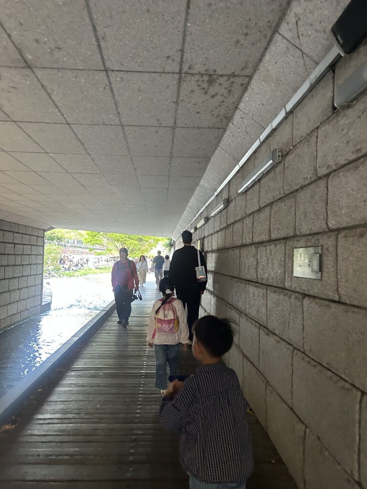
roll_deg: -2.8
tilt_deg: +4.5
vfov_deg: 67.3
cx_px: 184
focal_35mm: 26
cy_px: 244
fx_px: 368
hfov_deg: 53.1
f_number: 1.5
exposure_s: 1/60
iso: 500
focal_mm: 5.7
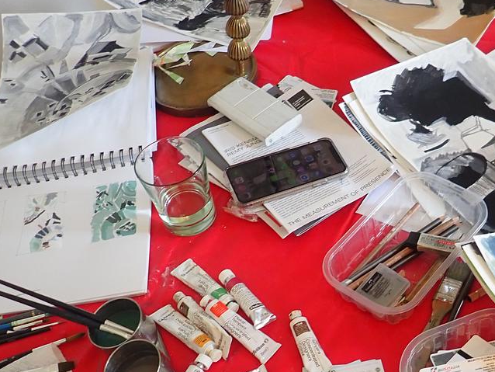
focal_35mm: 47
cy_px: 290
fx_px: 672
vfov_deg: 30.3
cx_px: 338
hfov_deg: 39.8
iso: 200
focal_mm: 4.5
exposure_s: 1/40
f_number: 2
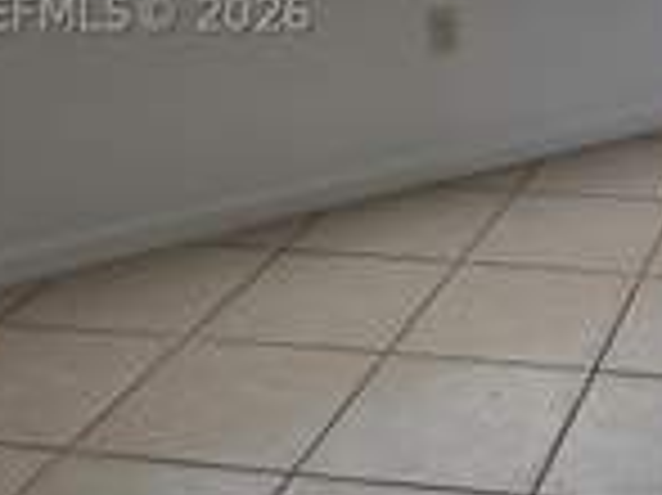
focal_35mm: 75
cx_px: 725
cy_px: 14
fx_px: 1433
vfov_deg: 19.1
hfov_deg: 24.3
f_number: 1.4
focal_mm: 6.5
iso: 64
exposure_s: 1/180
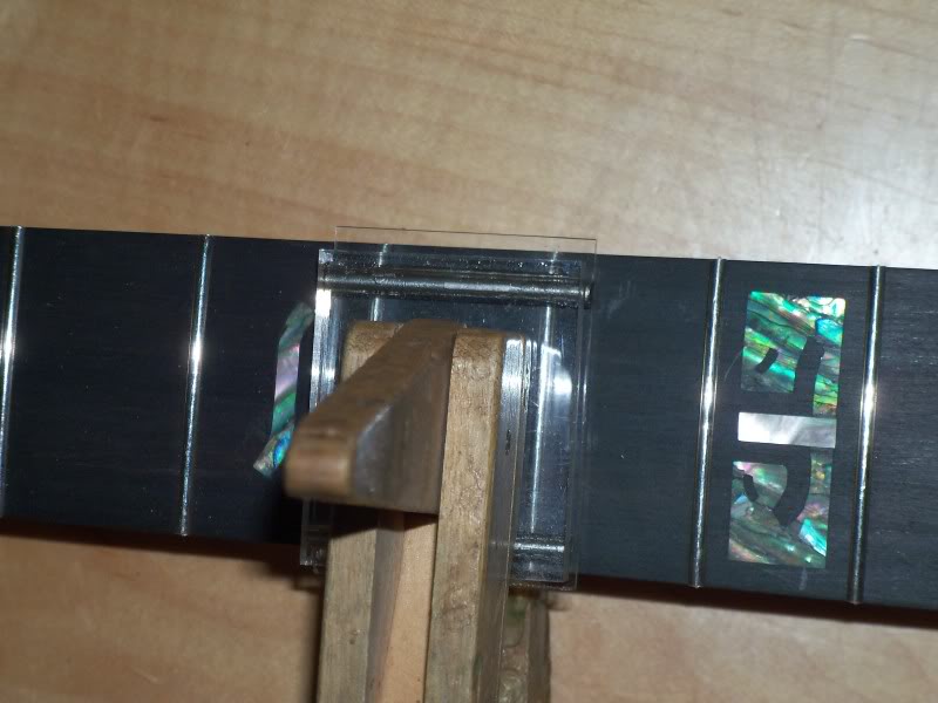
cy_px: 352
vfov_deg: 12.7
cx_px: 469
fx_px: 3170
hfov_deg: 16.8
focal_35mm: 117
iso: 100
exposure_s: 1/80
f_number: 4.1
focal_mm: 20.9
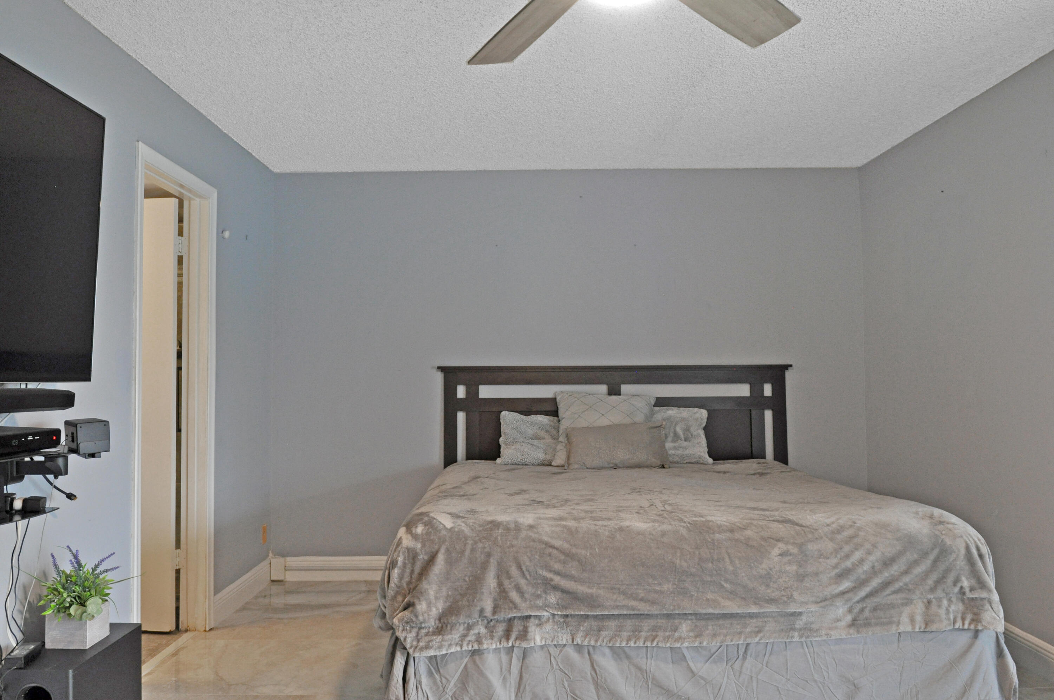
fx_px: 702
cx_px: 527
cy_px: 350
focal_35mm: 24
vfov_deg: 53.0
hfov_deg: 73.8
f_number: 4
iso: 800
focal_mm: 16
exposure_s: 1/60
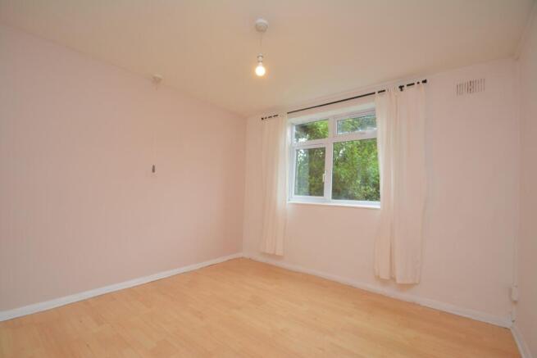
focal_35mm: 15
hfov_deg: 100.4
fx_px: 224
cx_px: 268
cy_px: 179
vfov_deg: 77.4
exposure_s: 1/100
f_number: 5
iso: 200
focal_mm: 10
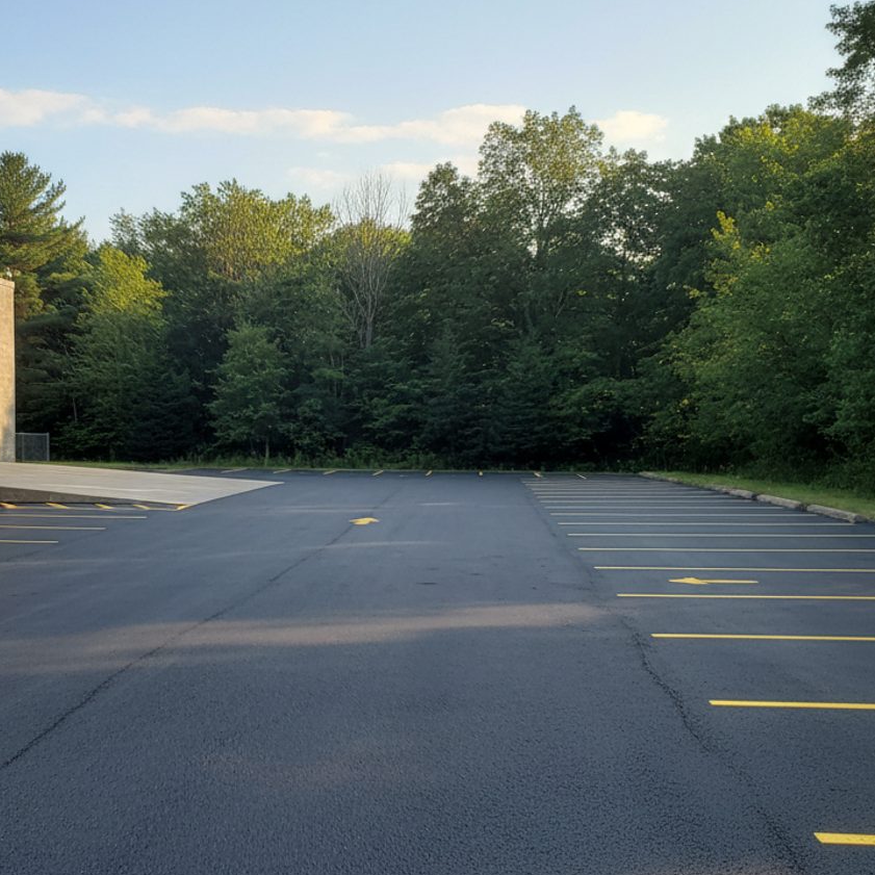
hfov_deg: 54.2
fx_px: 829
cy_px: 451
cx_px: 275
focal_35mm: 29
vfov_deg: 55.6
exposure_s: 1/1843
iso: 221
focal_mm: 6.4
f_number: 1.8
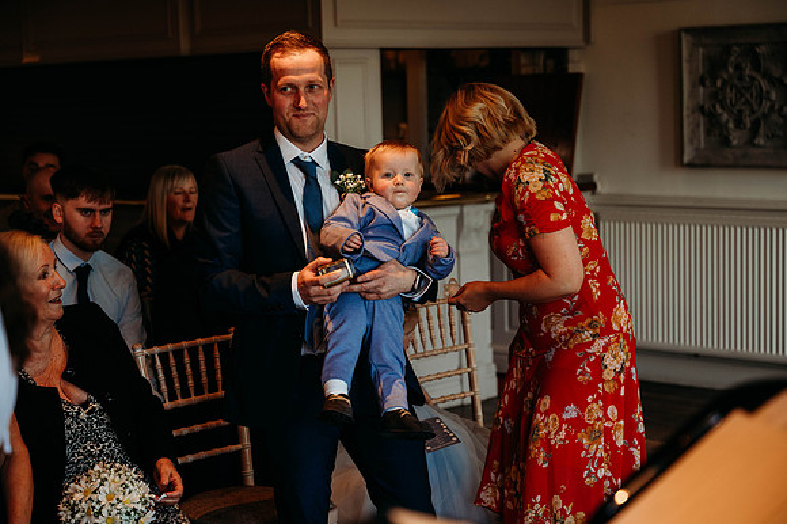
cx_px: 394
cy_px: 262
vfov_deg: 19.4
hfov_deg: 28.9
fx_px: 1529
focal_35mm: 70
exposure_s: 1/200
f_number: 3.5
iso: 1800
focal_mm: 70
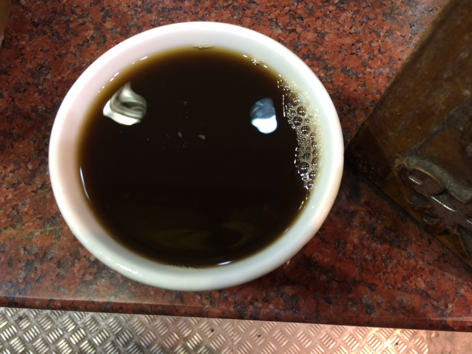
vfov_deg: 48.2
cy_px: 177
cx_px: 236
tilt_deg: -71.0
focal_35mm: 29
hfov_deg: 61.7
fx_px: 395
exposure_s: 1/33
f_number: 2.2
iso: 100
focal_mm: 4.15
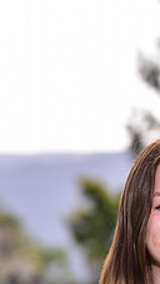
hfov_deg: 2.8
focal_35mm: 427
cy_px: 348
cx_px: 207
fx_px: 3225
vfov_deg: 5.0
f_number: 5.6
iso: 80
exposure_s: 1/250
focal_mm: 160
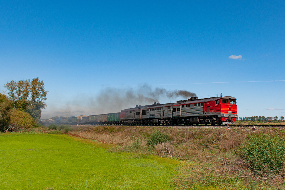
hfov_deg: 53.1
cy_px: 95
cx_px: 142
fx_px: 285
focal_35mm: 36
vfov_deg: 36.9
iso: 200
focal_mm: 24
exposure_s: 1/800
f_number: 8
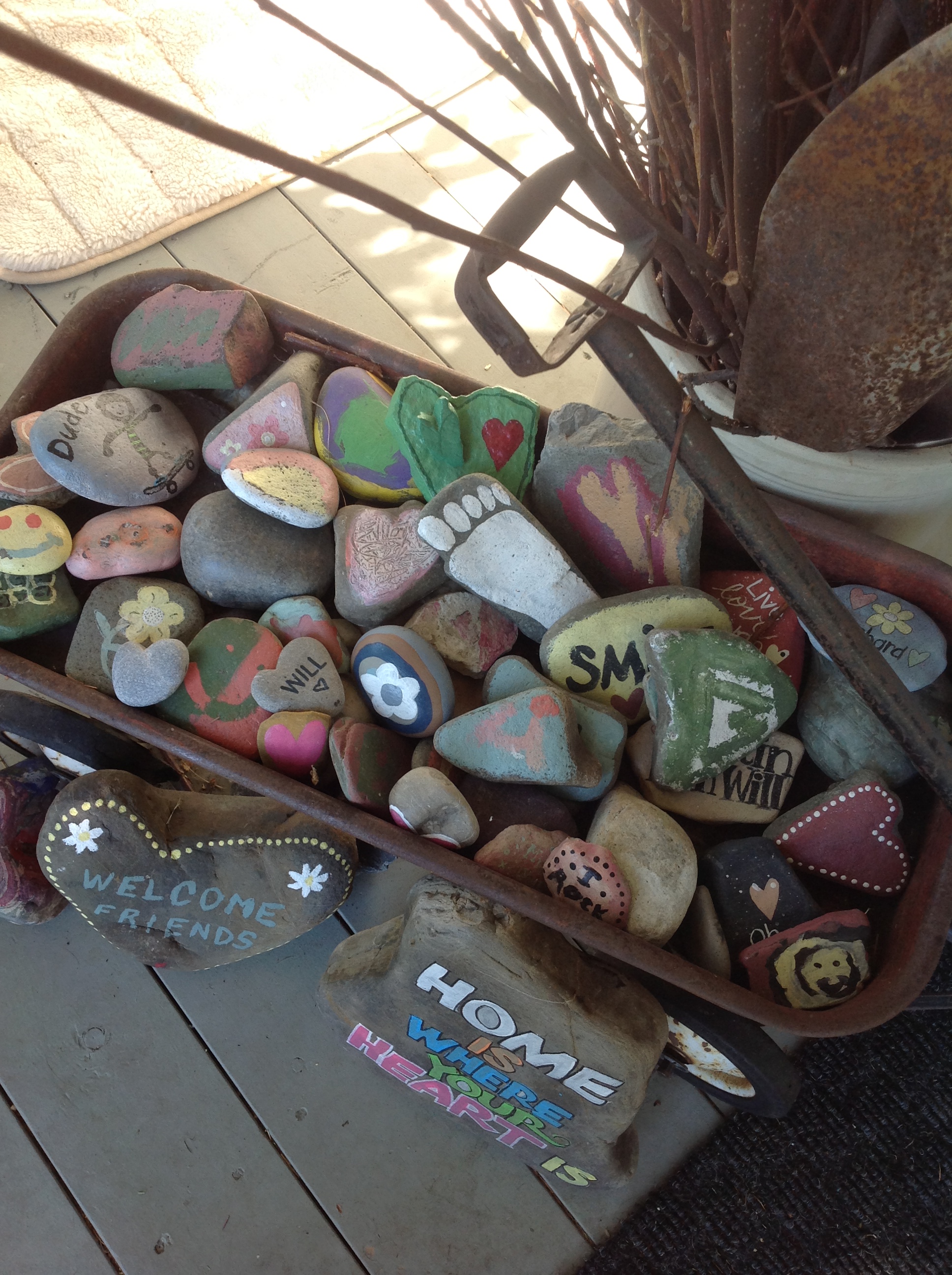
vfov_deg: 52.7
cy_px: 638
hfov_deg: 40.6
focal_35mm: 35
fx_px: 1287
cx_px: 476
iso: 50
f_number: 2.4
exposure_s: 1/120
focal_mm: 4.28
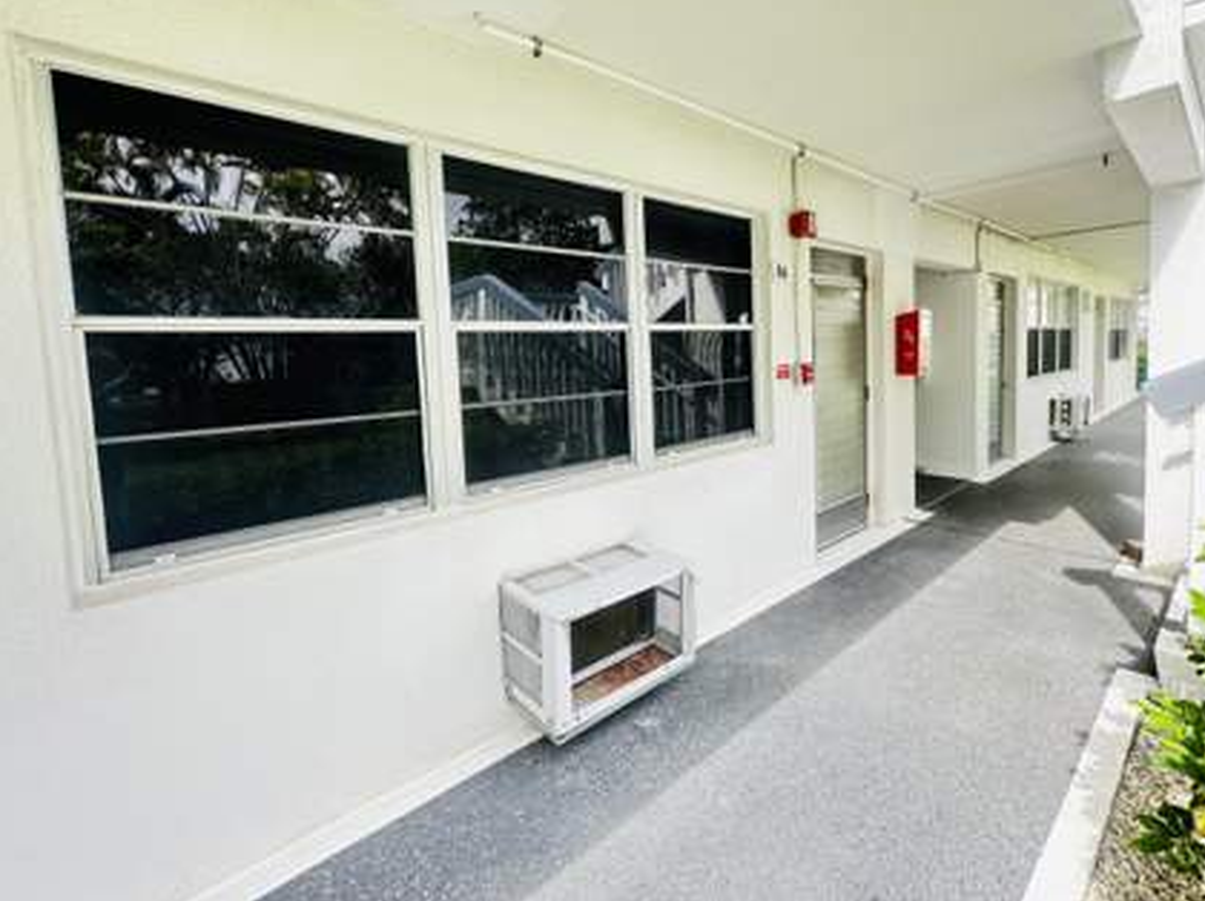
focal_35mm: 16
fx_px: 556
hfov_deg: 94.5
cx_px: 634
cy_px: 389
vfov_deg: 77.6
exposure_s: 1/145
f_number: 2.2
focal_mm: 2.22
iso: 40
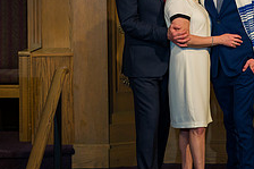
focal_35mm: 171
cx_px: 239
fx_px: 1206
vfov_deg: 8.0
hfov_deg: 11.9
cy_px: 22
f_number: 5
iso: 800
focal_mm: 66
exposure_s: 1/200
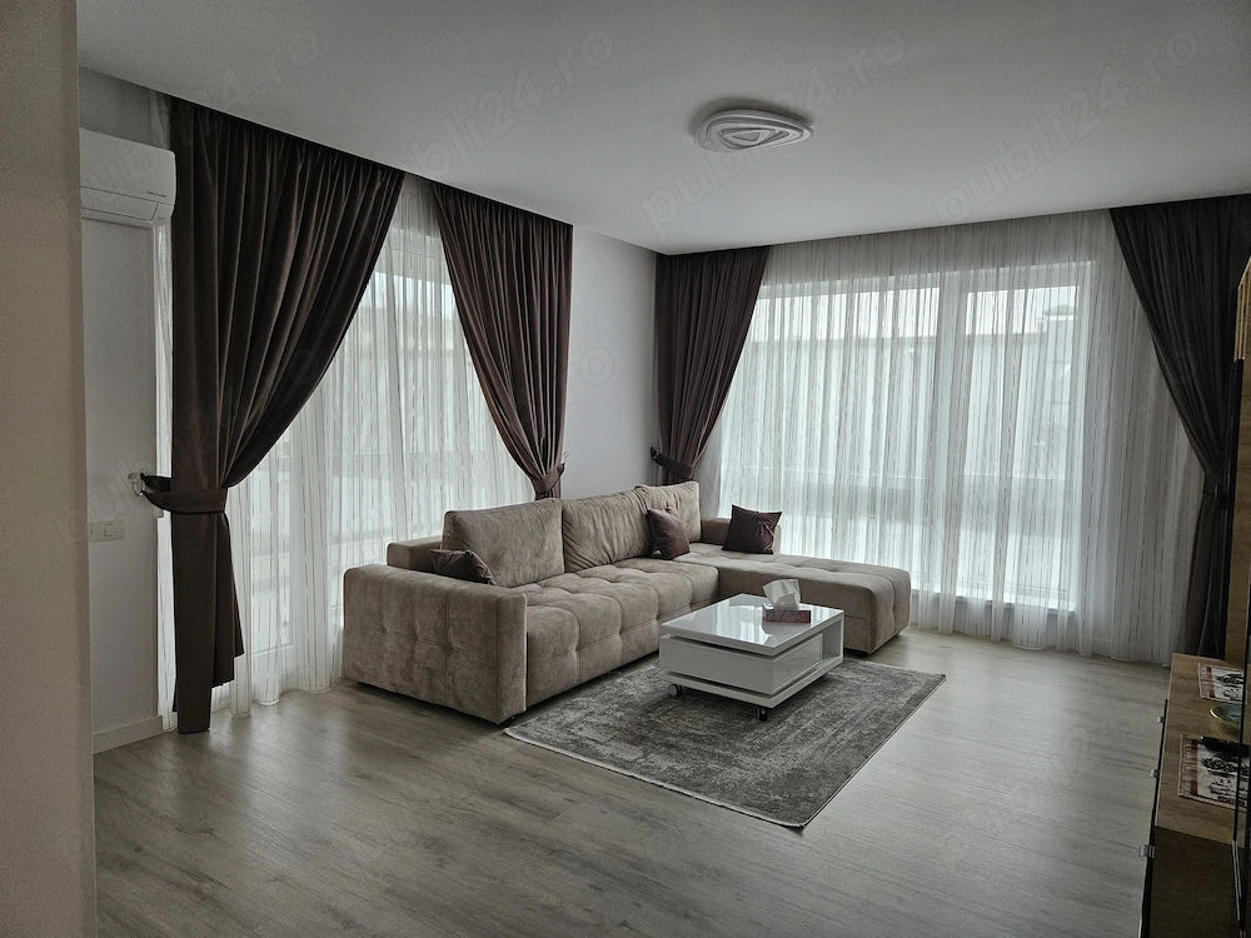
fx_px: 831
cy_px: 469
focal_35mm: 23
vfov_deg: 58.9
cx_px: 626
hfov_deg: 73.9
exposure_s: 1/190
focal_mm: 5.4
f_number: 1.8
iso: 125
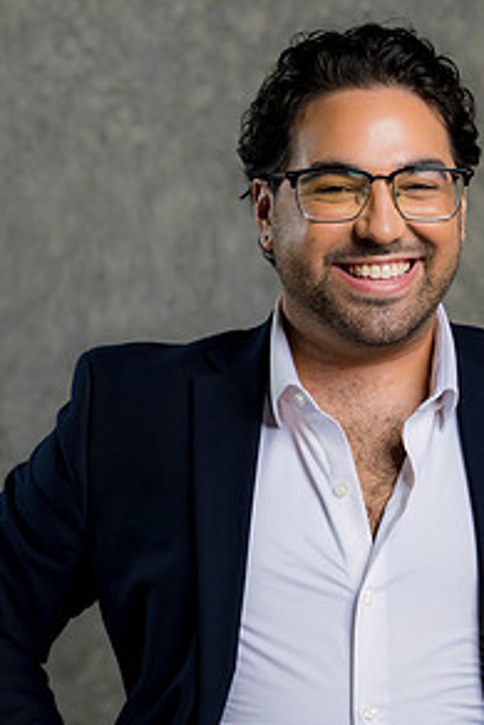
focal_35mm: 131
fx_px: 2639
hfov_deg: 10.5
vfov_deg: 15.6
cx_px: 310
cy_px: 430
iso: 125
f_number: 5
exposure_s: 1/200
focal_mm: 85
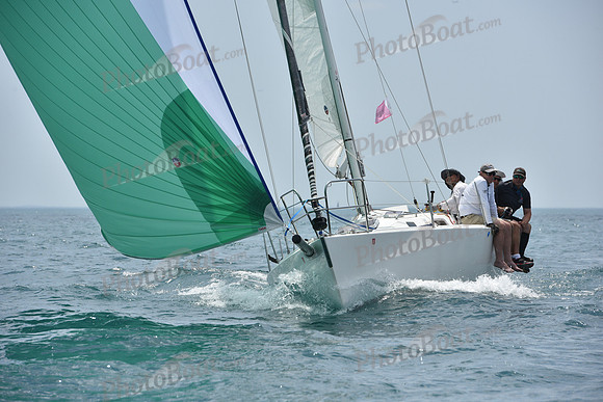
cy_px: 201
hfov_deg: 10.3
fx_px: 3351
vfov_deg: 6.9
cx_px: 302
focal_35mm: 200
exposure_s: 1/1250
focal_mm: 200
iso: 250
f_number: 9
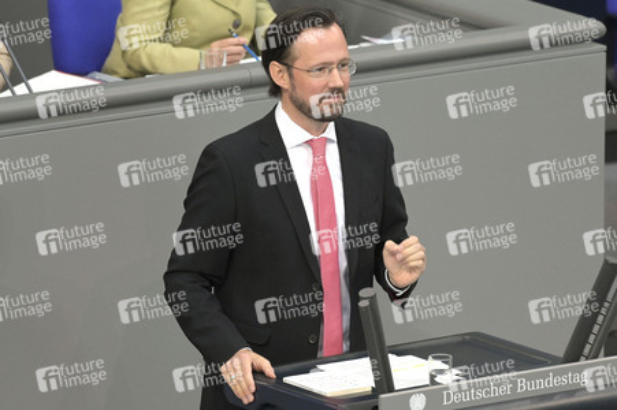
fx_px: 5823
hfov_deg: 6.1
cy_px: 205
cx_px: 308
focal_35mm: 340
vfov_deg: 4.0
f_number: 5.6
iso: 8000
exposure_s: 1/500
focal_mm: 340
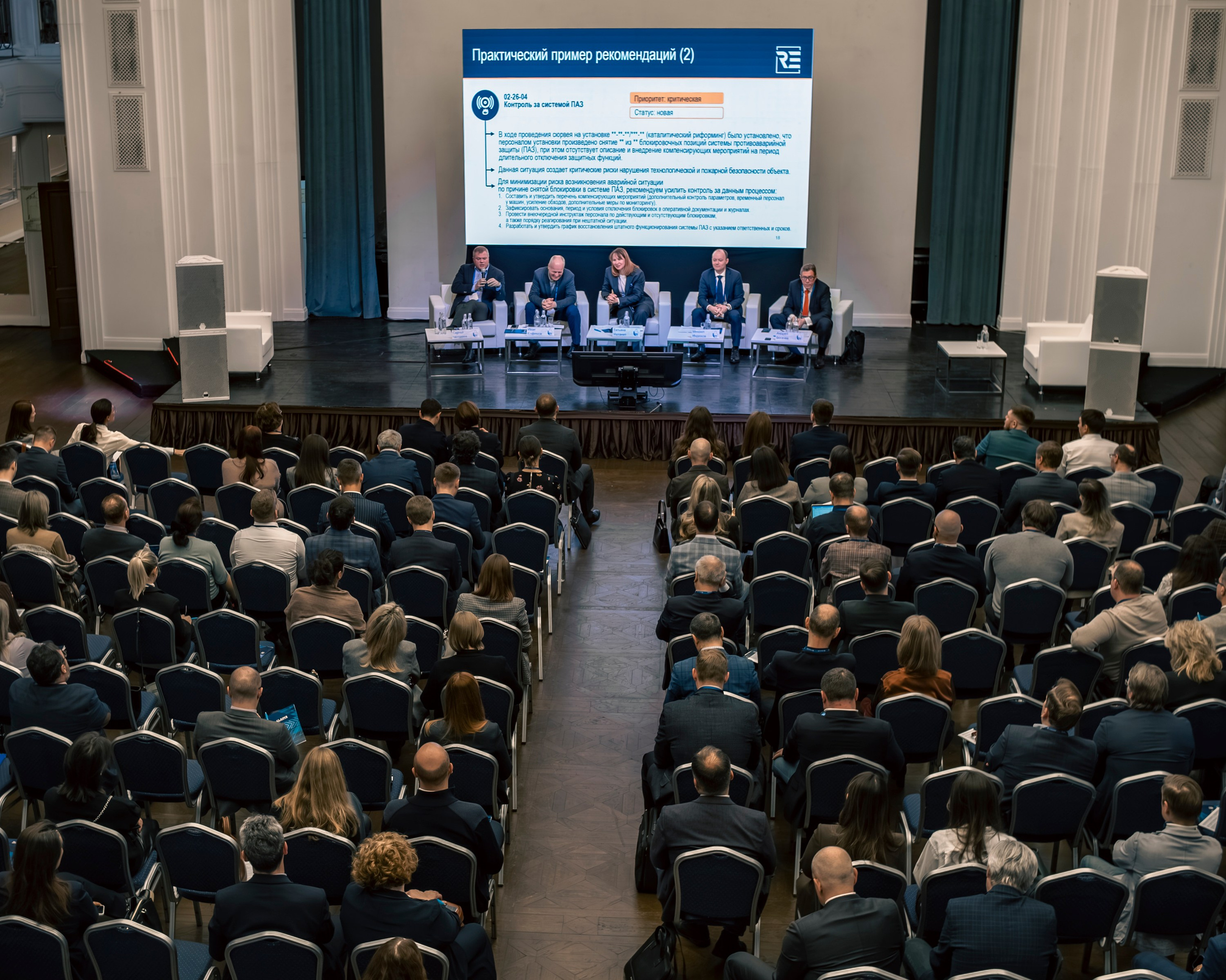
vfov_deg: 32.5
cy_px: 500
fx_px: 1685
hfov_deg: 39.9
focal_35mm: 46
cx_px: 506
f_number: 2.8
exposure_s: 1/160
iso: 500
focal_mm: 23
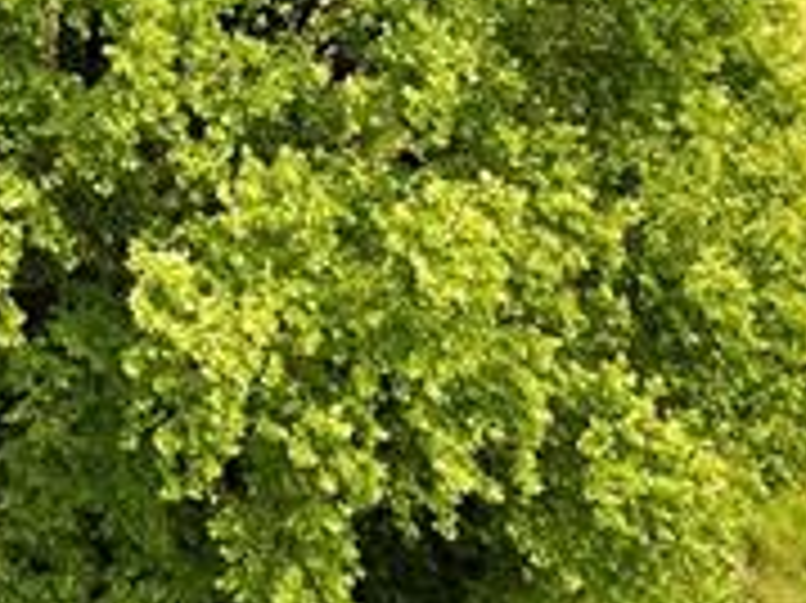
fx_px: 3188
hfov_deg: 13.7
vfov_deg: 10.5
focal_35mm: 137
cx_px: -356
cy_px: -292
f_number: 2.8
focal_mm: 12.29
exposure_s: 1/80
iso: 100
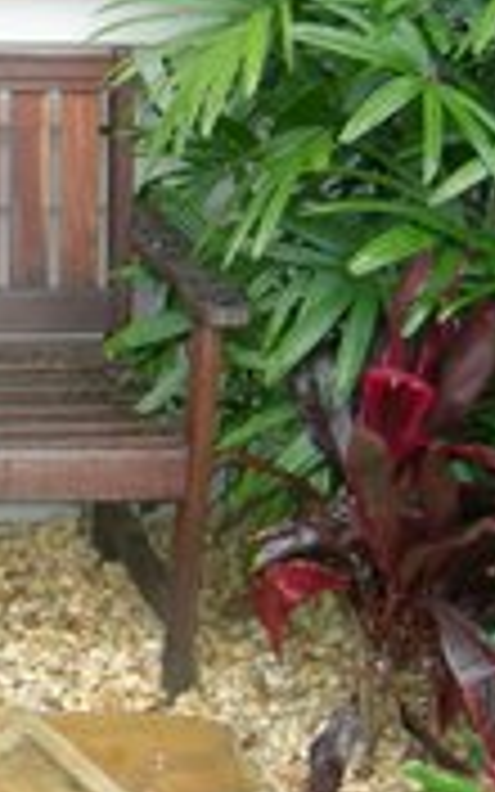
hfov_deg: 11.8
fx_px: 2245
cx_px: -328
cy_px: 248
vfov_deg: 19.9
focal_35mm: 104
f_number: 2.7
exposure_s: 1/30
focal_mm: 7.5
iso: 64
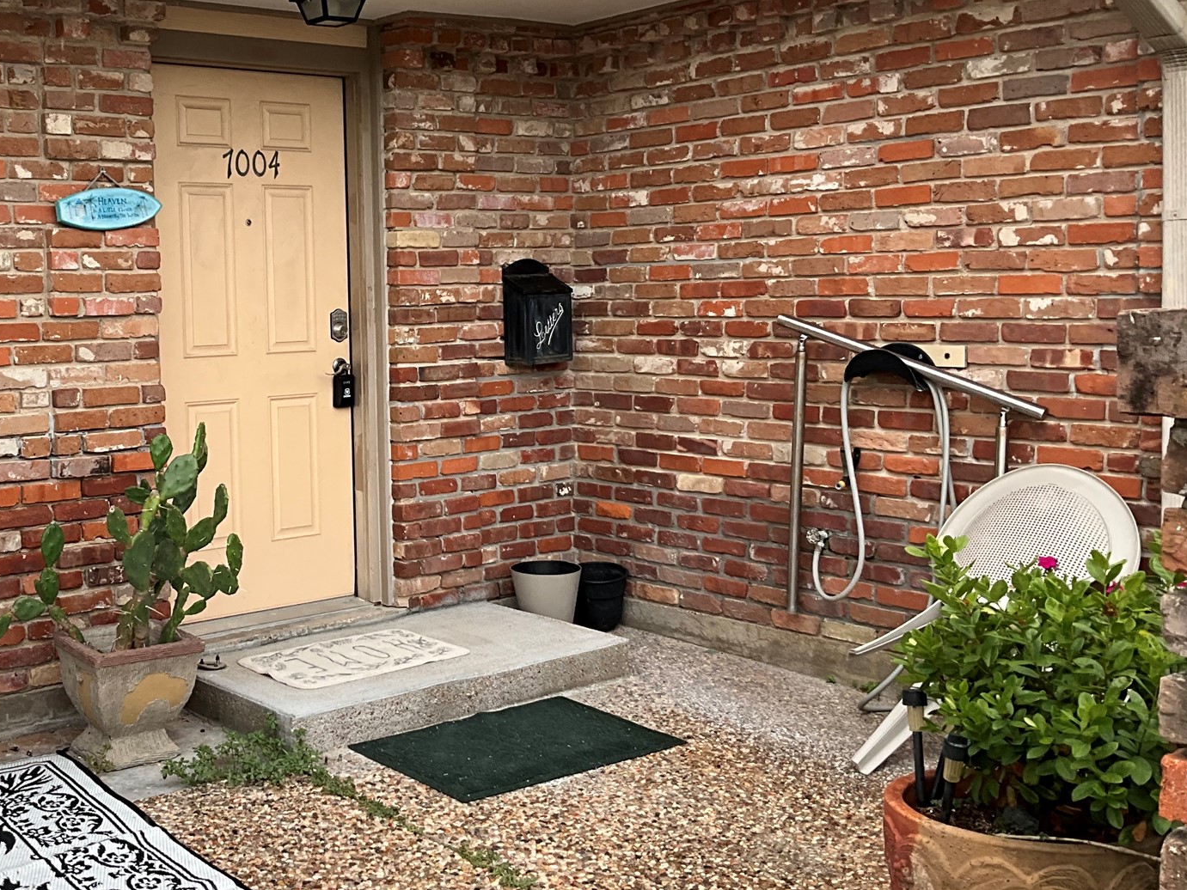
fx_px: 1475
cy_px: 384
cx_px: 317
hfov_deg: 42.7
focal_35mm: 43
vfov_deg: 33.6
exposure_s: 1/189
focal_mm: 3
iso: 20
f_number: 1.8
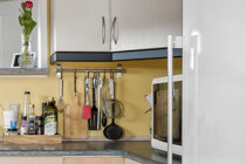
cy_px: 100
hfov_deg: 23.5
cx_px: 0
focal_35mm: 83
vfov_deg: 16.5
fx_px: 566
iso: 200
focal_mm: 14.5
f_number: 8
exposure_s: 1/40
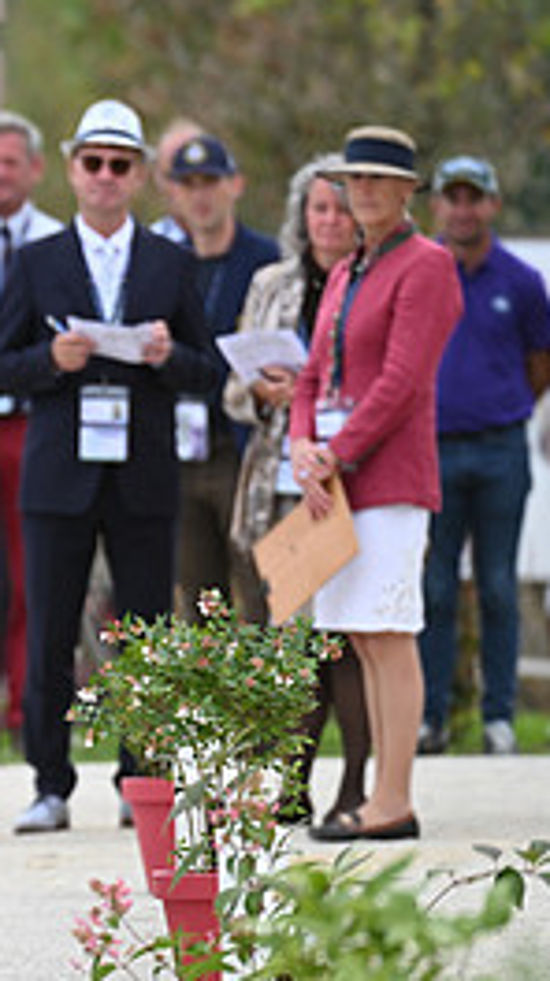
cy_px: 407
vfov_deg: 2.3
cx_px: -502
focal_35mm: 922
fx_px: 23966
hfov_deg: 1.3
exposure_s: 1/1600
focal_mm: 400
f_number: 5.6
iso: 640
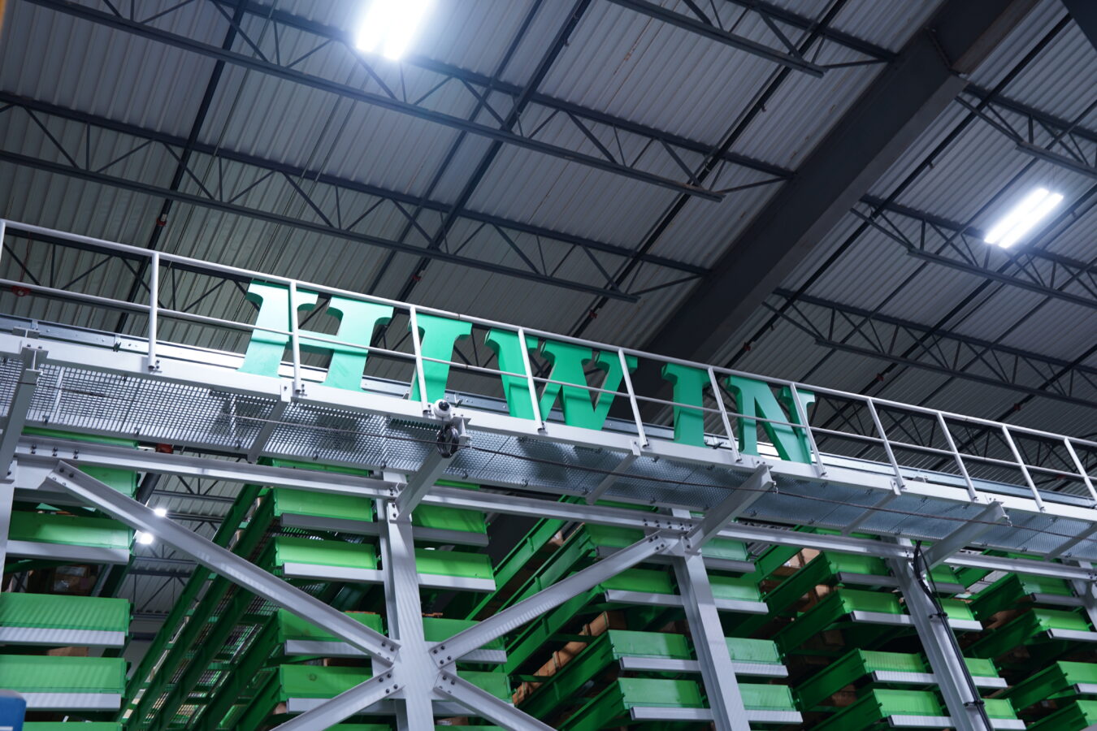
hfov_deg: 50.7
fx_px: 1158
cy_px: 366
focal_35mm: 38
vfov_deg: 35.1
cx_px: 548
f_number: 6.3
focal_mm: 38
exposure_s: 1/2.5
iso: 200
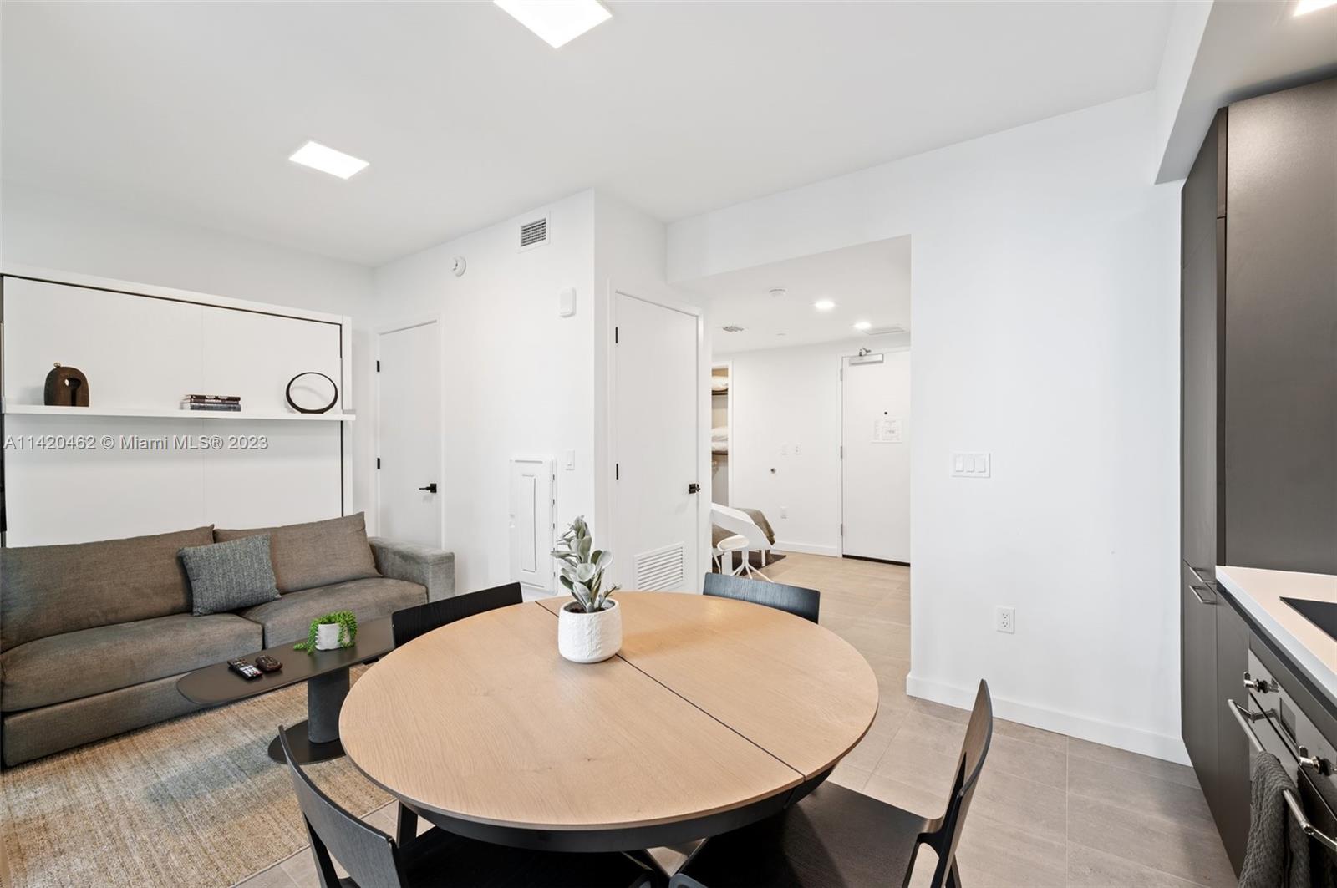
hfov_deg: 104.3
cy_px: 444
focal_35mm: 14
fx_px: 519
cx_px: 668
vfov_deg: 81.1
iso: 200
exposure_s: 1/2.5
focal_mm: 14
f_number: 8
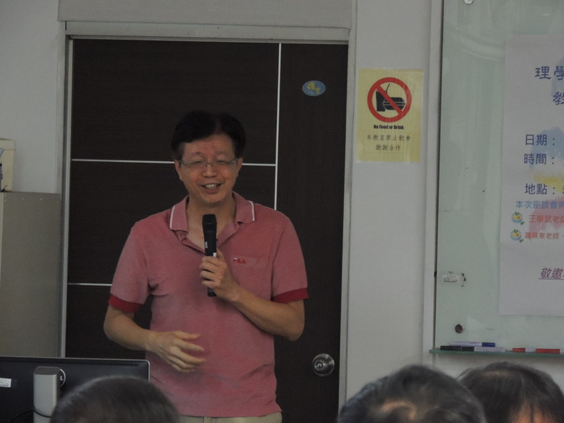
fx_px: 4481
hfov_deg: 7.2
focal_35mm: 275
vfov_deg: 5.4
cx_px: 282
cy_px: 212
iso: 1600
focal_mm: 49
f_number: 4.7
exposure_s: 1/80
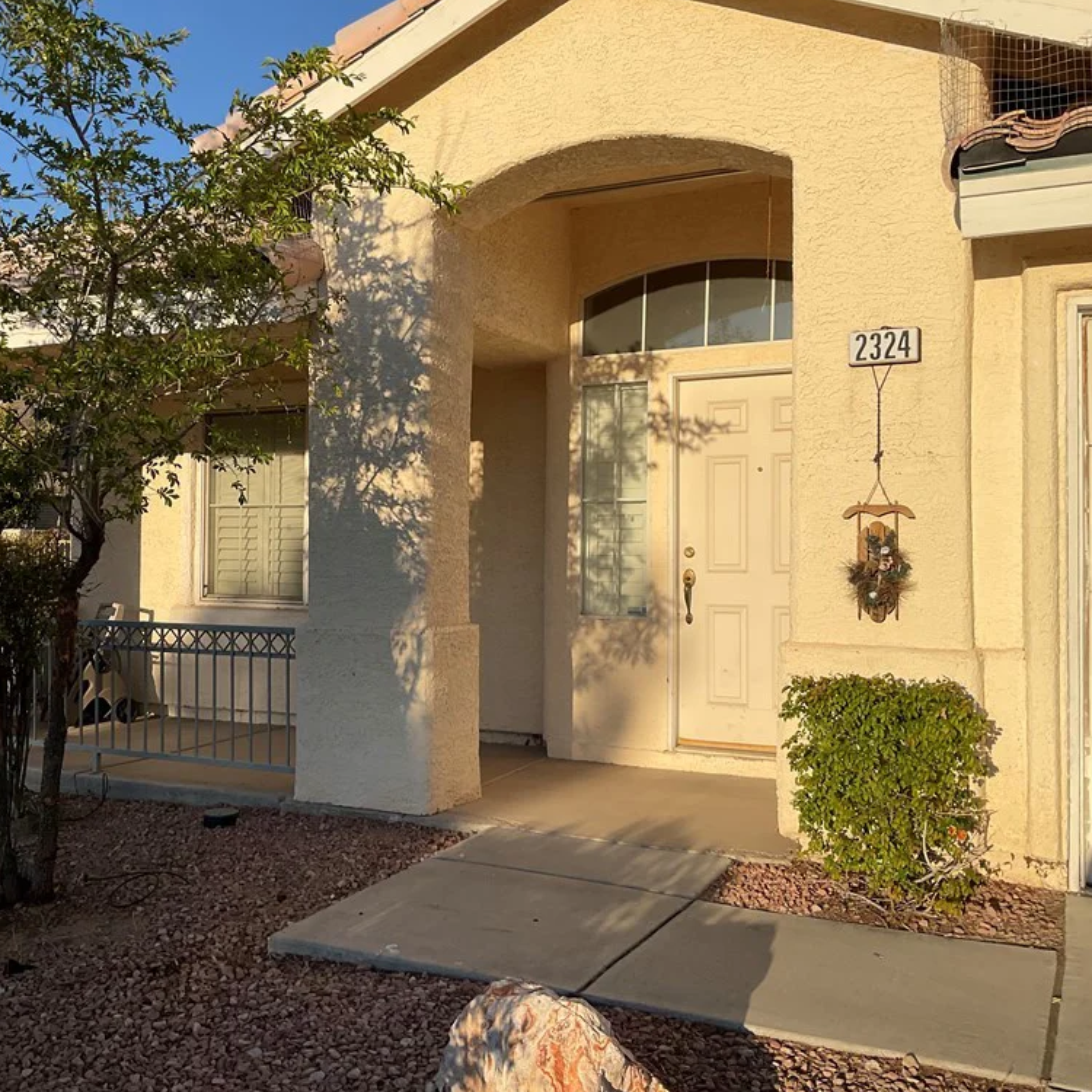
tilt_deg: +1.0
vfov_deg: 47.2
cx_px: 448
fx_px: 1249
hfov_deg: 47.0
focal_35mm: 35
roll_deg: -0.7
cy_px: 536
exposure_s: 1/2058
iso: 16
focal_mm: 3
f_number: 1.8
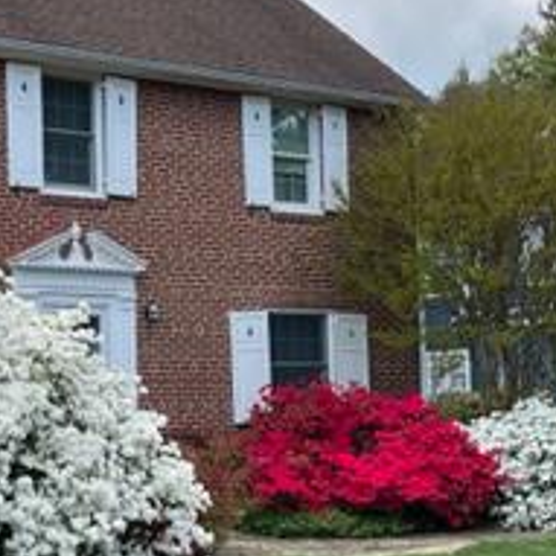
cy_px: 338
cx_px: 29
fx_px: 1399
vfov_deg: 22.4
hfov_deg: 21.8
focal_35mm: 77
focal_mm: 5.1
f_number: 1.6
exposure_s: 1/1175
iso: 50
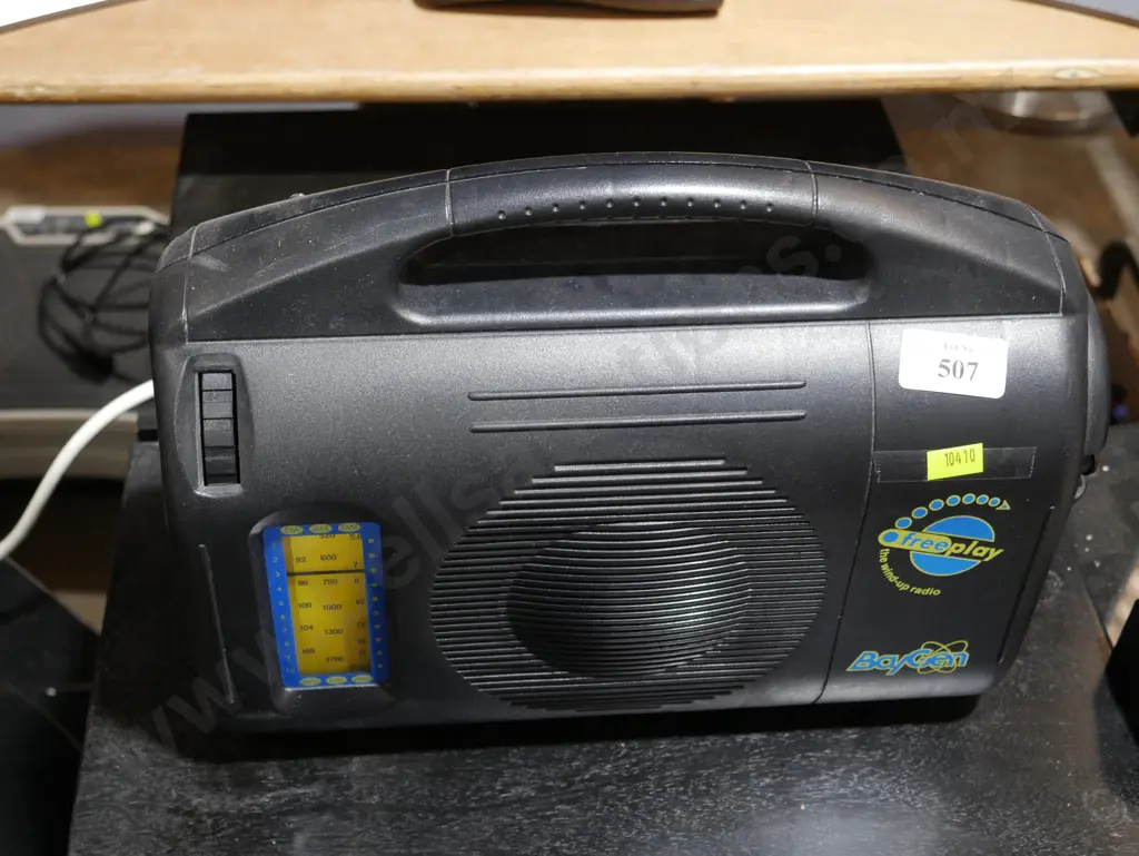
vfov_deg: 29.1
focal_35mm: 50
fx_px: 1646
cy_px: 428
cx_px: 570
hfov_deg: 38.2
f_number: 5.3
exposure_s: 1/60
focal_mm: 25
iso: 1000
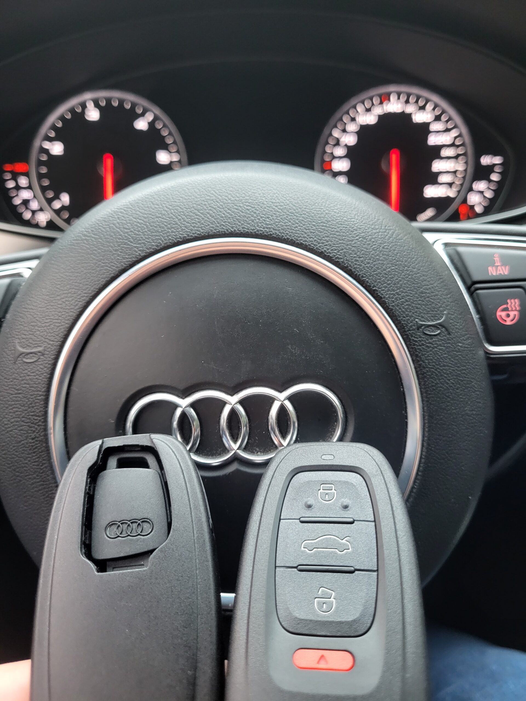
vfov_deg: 67.3
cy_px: 350
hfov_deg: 53.1
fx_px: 527
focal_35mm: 26
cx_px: 263
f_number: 1.8
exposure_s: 1/50
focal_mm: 5.4
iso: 800
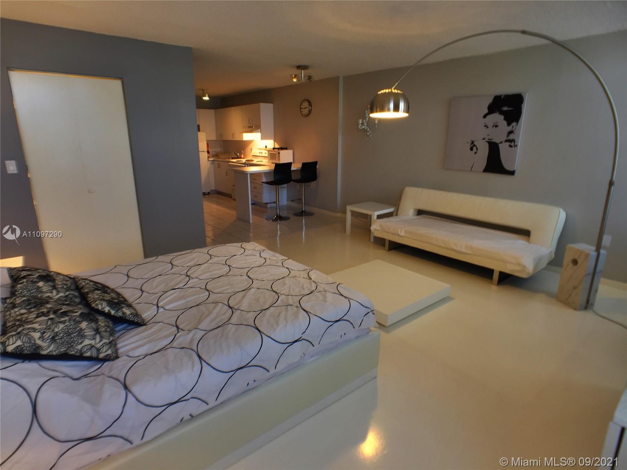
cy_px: 235
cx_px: 314
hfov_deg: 61.7
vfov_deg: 48.2
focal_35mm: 29
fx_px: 525
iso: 40
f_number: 2.2
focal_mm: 4.15
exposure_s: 1/40
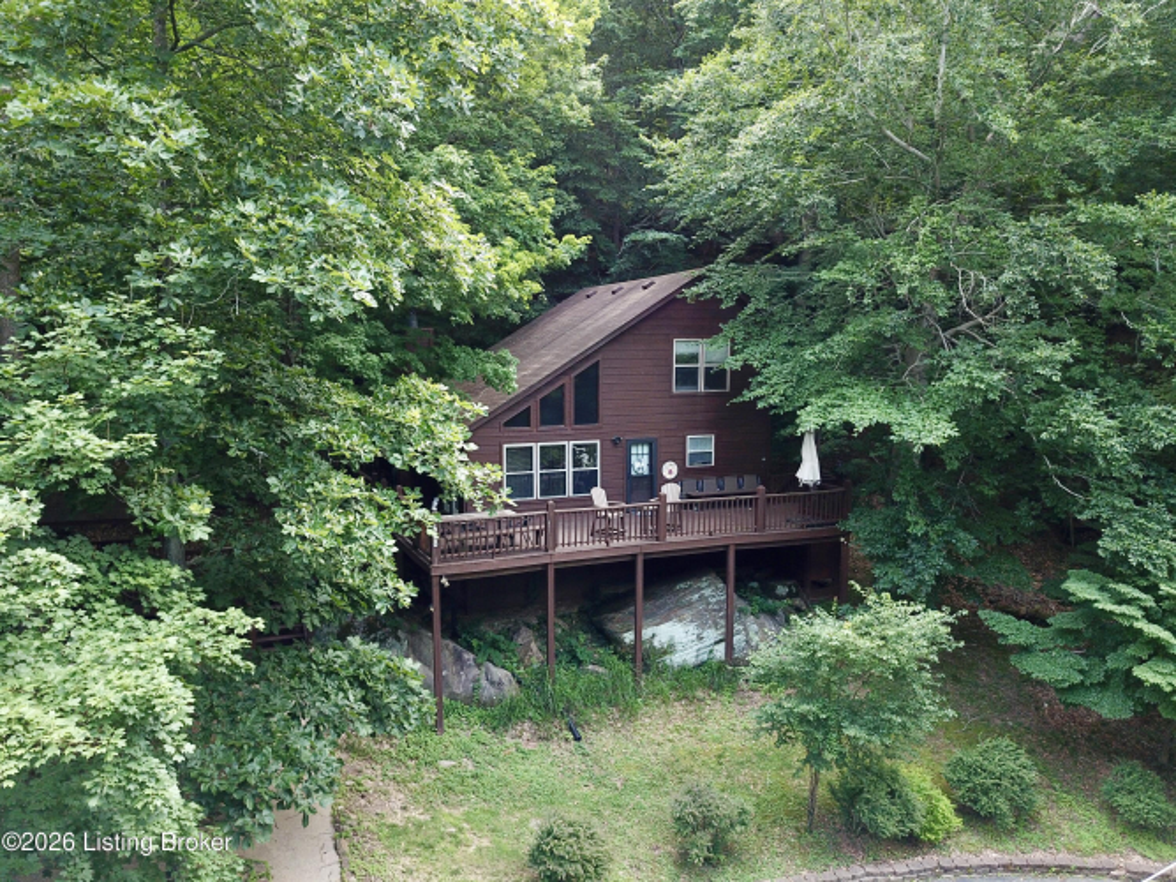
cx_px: 588
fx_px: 883
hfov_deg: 67.3
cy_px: 441
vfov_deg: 53.0
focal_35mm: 26
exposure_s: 1/100
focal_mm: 4.73
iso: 160
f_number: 2.2
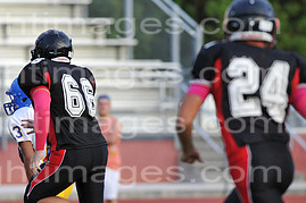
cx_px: 27
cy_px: 150
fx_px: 5487
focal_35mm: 646
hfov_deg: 3.2
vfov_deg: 2.1
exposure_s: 1/1600
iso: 1000
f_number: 4
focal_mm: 300
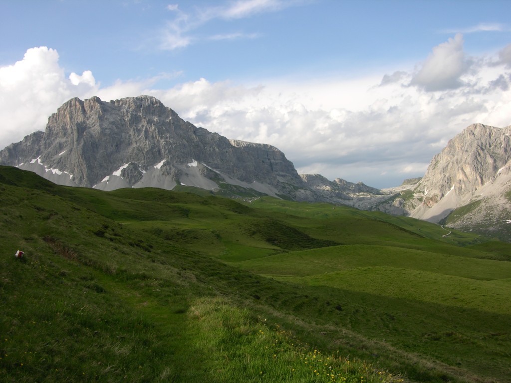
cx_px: 256
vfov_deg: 40.7
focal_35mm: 35
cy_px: 192
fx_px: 517
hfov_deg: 52.6
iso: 50
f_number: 5.6
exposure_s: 1/182
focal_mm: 8.9
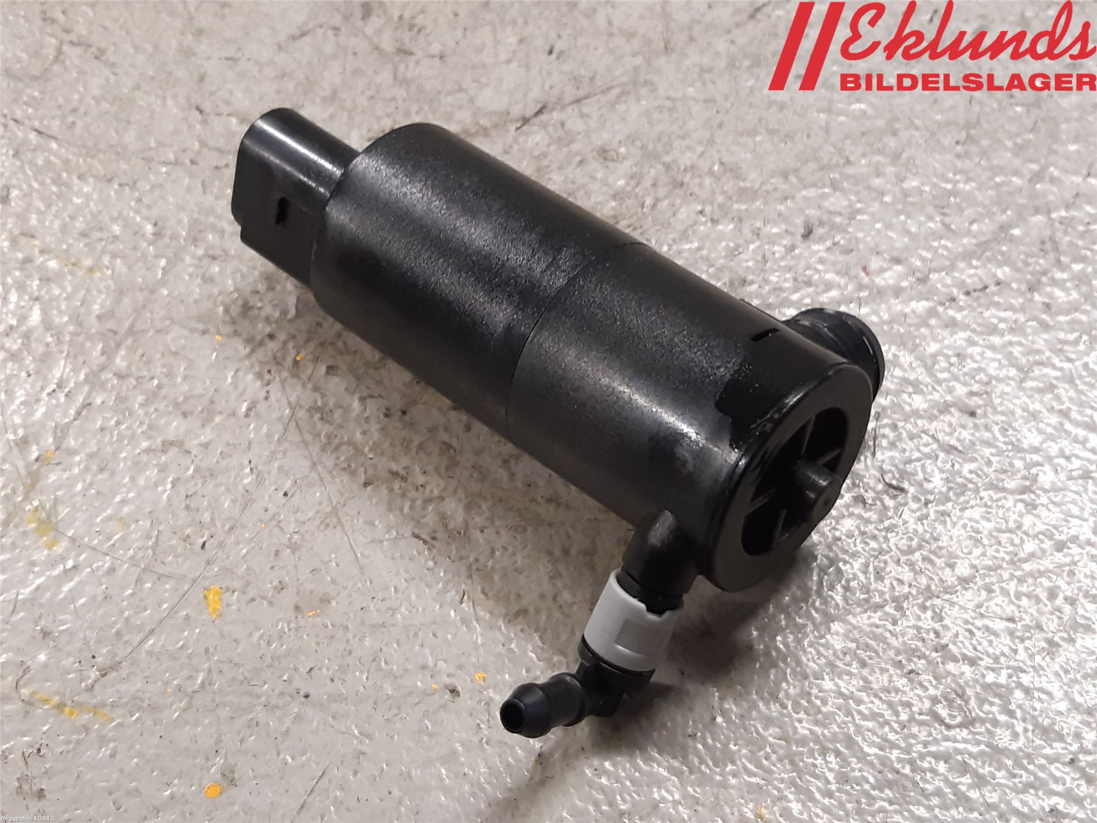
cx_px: 548
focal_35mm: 26
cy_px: 412
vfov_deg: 53.1
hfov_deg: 67.3
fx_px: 824
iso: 125
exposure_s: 1/50
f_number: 1.7
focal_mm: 3.93
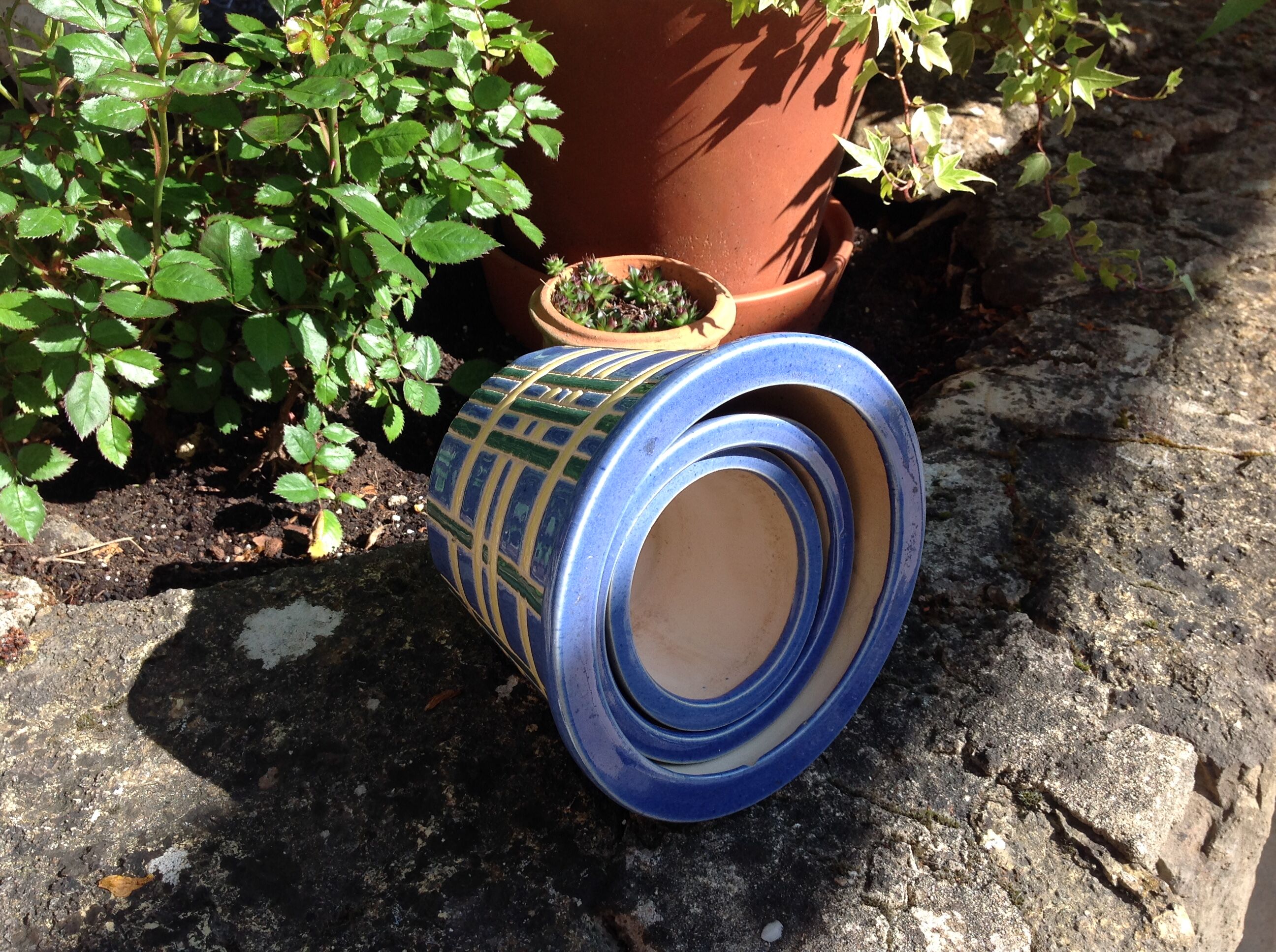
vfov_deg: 40.6
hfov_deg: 52.7
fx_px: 1288
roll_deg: -0.7
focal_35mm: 35
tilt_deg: -38.4
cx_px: 638
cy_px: 476
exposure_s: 1/630
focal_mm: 4.28
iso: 50
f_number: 2.4
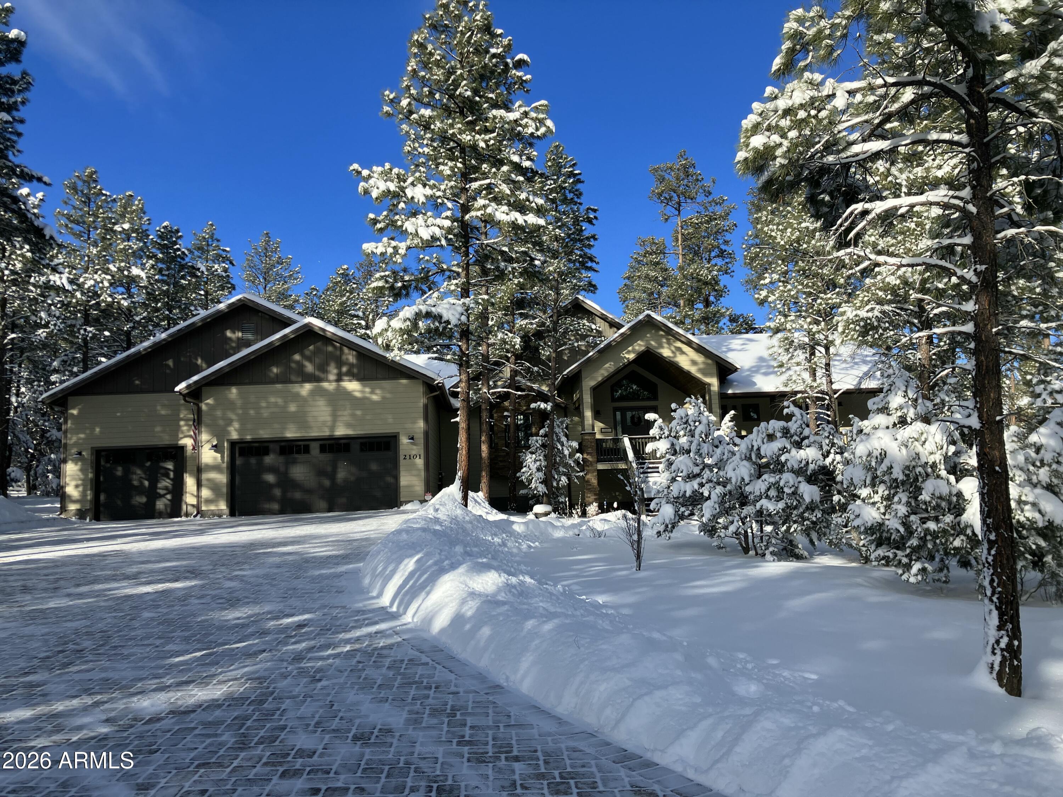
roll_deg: +2.1
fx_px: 860
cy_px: 398
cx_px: 532
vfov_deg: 49.7
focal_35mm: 28
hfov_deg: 63.4
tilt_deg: +7.5
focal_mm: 3.99
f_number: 1.8
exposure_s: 1/1567
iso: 32
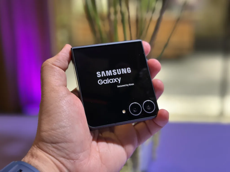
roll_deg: +0.9
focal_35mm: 48
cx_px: 115
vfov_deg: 30.3
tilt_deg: -14.8
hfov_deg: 39.7
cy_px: 86
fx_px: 319
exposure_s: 1/171
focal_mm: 6.86
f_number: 1.78
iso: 100
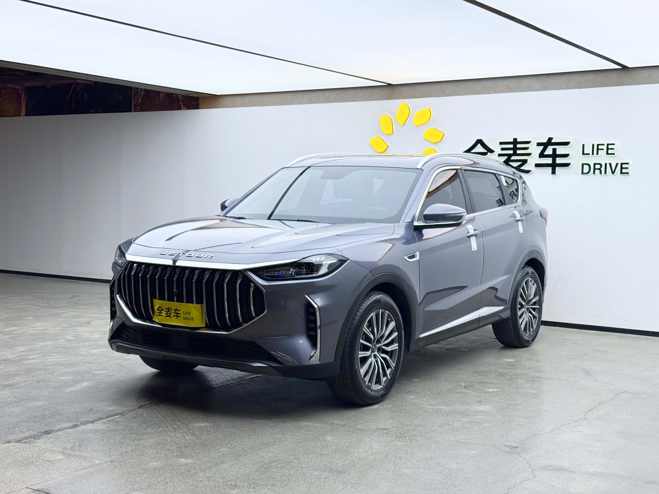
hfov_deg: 39.7
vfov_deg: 30.3
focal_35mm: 48
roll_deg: -0.6
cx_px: 330
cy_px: 247
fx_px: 914
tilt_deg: -3.5
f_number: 1.78
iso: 50
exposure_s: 1/175
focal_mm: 6.76
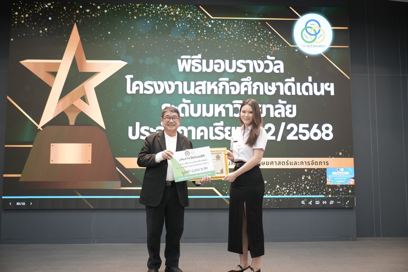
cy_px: 136
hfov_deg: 28.9
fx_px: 793
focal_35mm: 70
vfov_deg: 19.4
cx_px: 204
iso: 640
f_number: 2.8
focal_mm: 70
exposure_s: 1/160
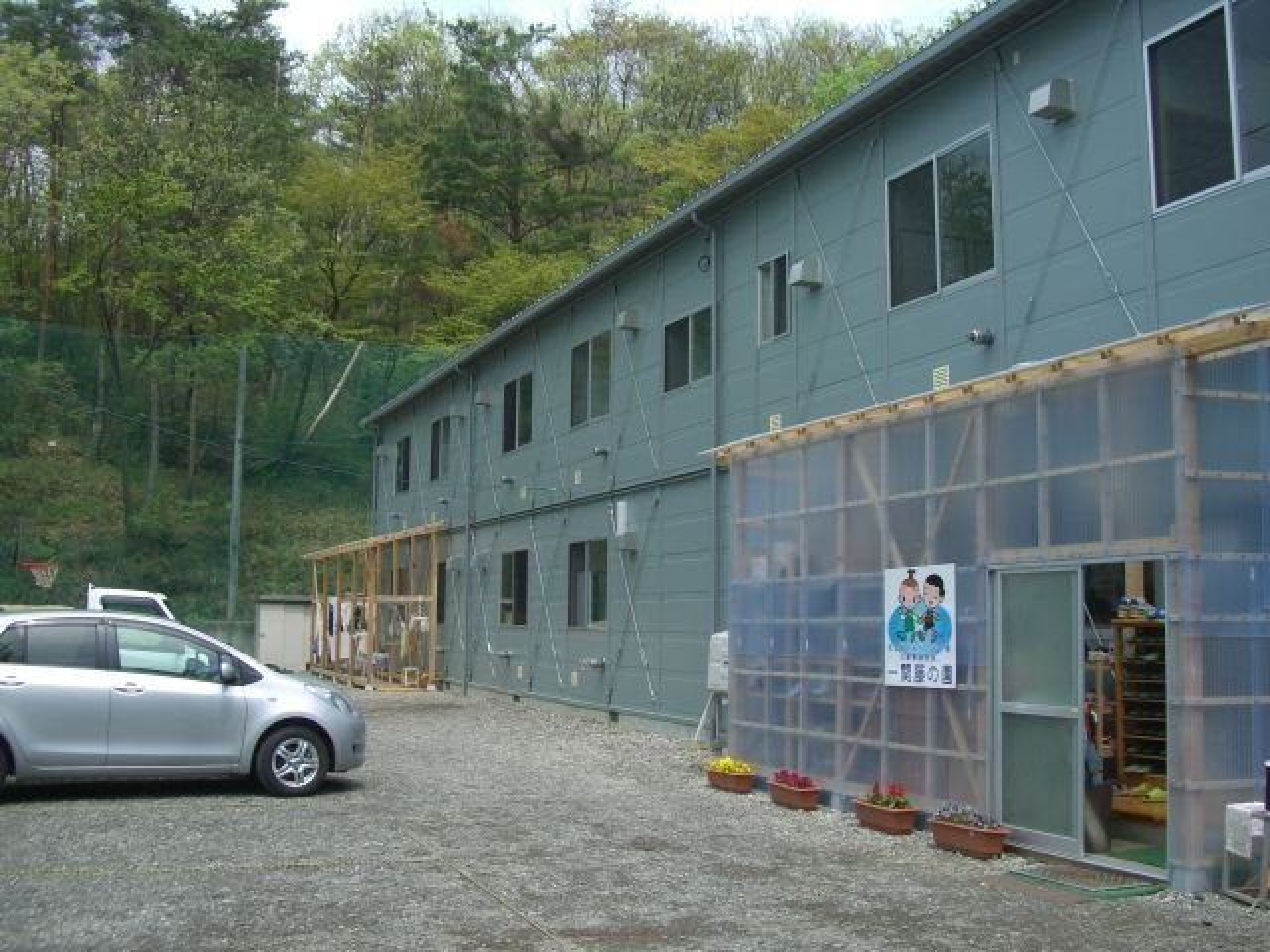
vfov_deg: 37.7
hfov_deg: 49.0
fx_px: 1394
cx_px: 635
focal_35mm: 38
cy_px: 476
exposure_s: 1/250
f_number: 5.6
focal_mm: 7.9
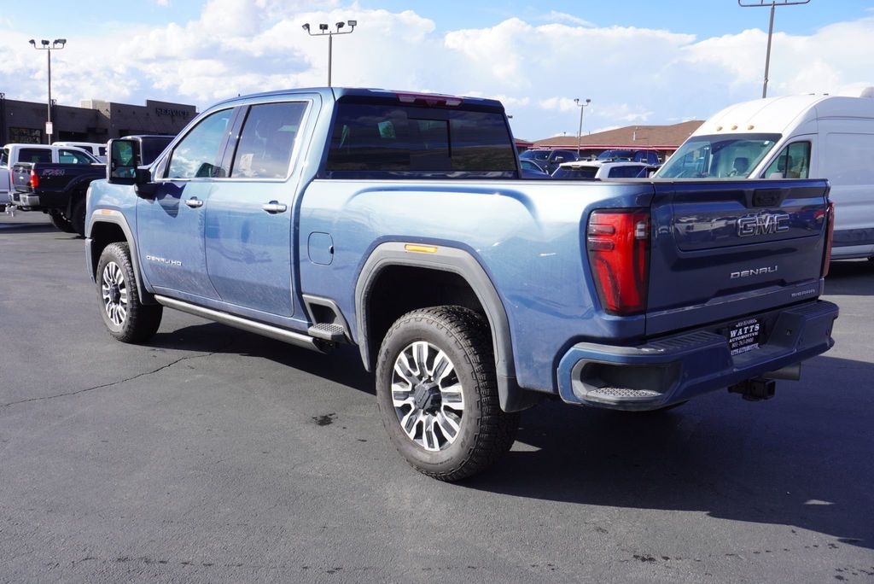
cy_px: 292
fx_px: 802
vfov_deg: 40.0
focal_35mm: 33
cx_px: 437
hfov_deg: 57.2
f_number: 9
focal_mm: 22
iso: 100
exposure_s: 1/125
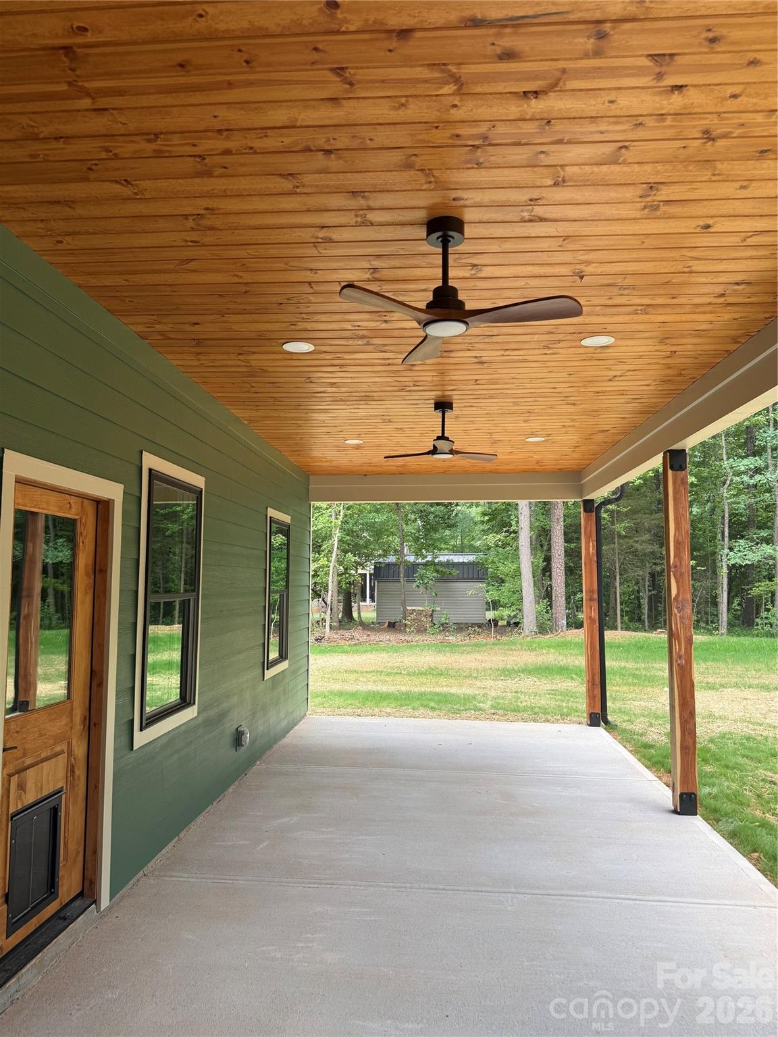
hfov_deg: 56.8
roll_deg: -0.1
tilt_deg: +3.9
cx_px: 389
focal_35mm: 24
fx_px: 719
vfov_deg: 71.6
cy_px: 518
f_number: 1.78
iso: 80
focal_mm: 6.76
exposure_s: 1/405
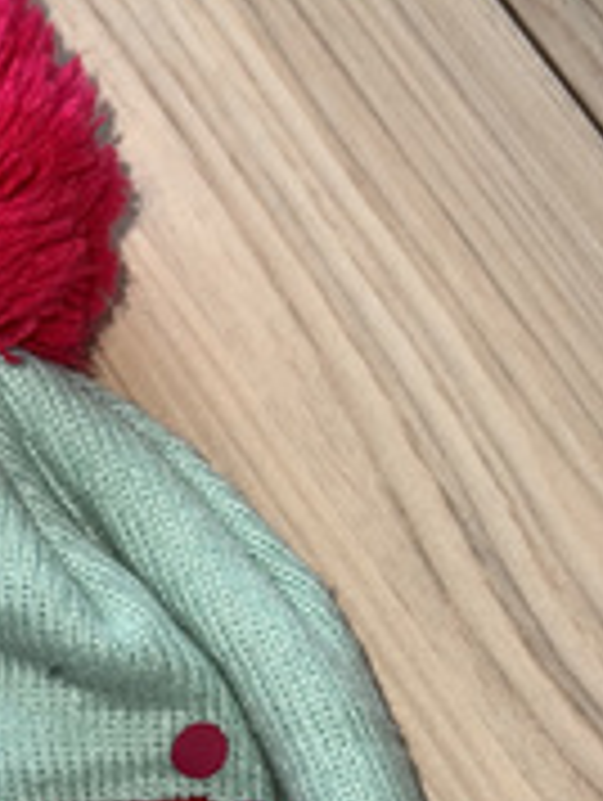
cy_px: 842
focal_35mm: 73
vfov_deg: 25.1
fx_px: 1691
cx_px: -88
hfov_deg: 19.2
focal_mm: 5.7
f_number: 1.5
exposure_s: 1/68
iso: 32
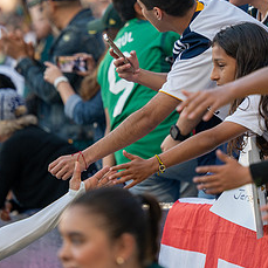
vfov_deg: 5.0
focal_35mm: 348
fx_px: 3048
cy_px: 53
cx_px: 209
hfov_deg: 5.0
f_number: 2.8
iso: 640
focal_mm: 145
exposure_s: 1/800
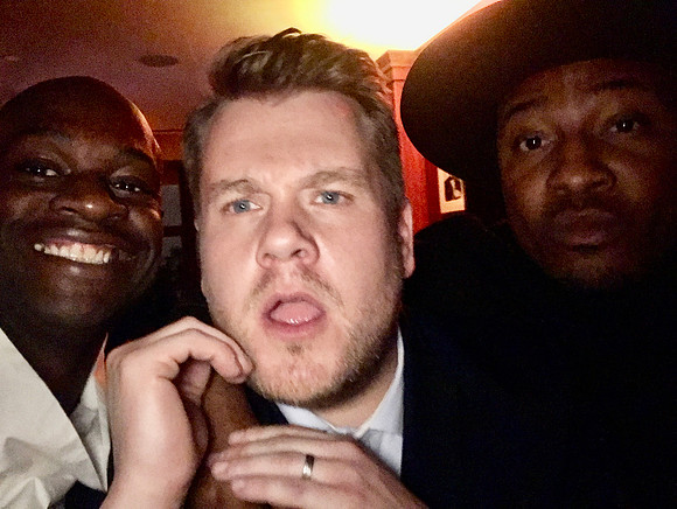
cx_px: 338
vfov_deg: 44.2
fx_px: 626
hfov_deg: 56.8
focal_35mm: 32
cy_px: 254
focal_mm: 2.87
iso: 800
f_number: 2.2
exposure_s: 1/20
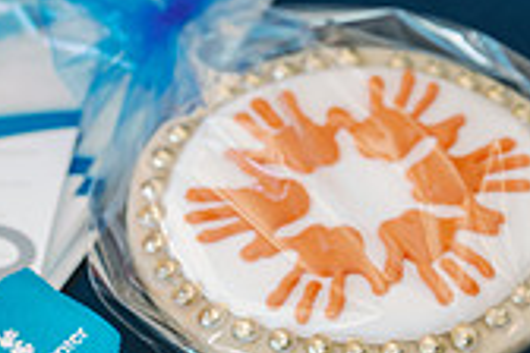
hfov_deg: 8.8
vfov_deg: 5.9
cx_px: -114
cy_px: 281
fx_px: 3401
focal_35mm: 231
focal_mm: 67
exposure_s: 1/125
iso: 500
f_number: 4.5
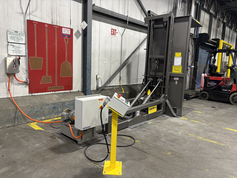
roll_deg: -1.5
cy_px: 89
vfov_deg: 53.1
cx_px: 118
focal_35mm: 26
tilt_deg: -8.4
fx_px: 178
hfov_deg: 67.3
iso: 160
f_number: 1.6
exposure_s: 1/60
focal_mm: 5.96
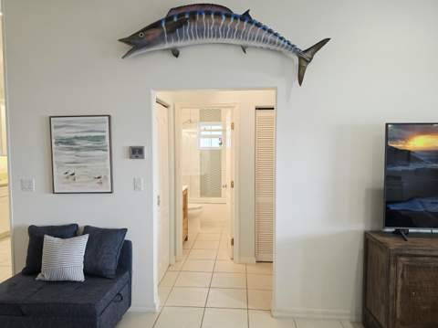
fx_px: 291
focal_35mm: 23
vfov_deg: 58.8
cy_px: 164
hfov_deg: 74.0
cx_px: 219
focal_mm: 6.5
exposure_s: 1/120
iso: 80
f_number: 1.4
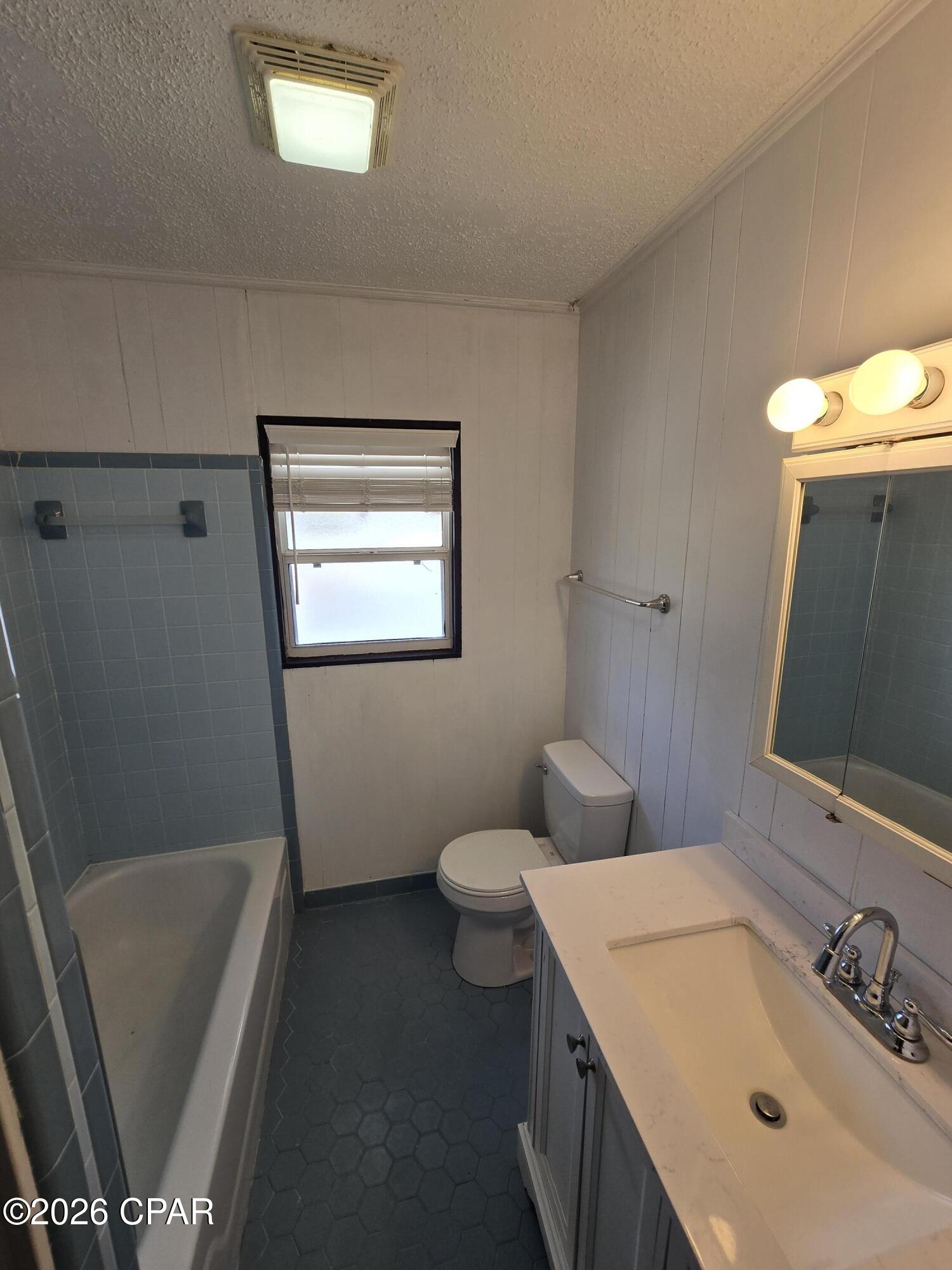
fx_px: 477
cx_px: 476
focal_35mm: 13
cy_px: 635
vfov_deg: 106.2
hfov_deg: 89.9
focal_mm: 2.2
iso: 50
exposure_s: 1/134
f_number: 2.2
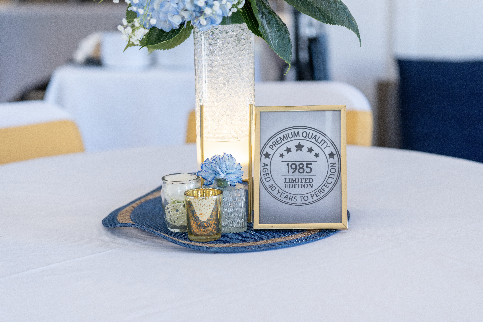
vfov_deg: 19.5
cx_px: 242
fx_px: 939
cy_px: 161
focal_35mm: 70
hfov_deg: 28.8
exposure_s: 1/400
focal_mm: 70
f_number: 2.8
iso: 640
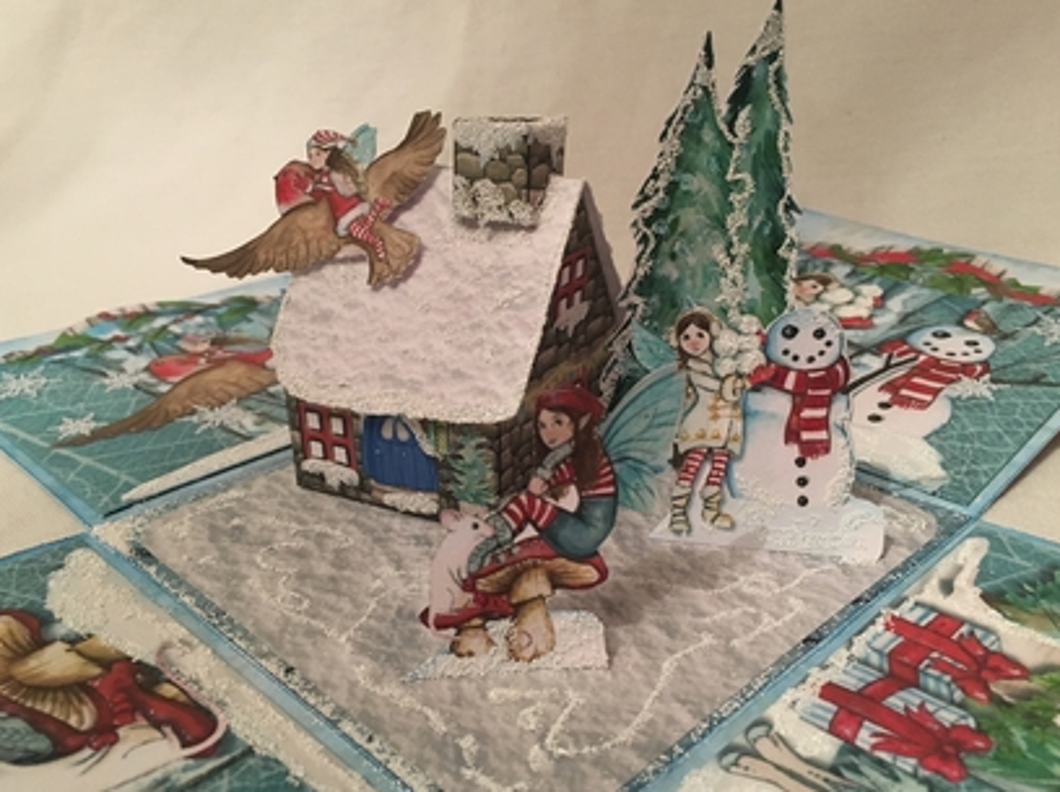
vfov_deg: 44.1
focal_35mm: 32
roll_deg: +0.9
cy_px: 399
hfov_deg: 56.9
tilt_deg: -22.6
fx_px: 979
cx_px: 535
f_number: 2.2
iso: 200
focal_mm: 4.15
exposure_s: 1/20
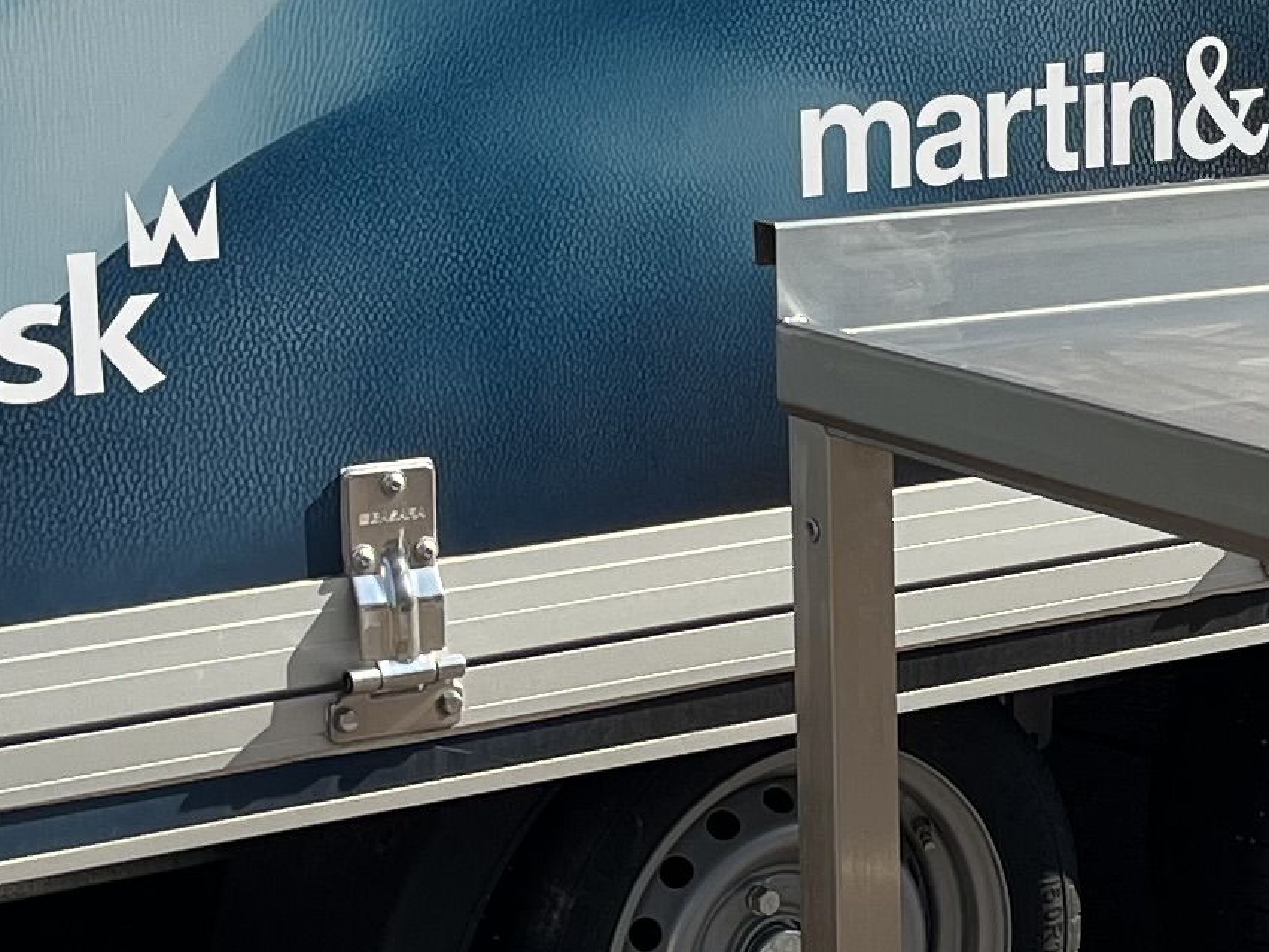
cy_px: 696
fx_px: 4509
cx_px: 1276
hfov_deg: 15.7
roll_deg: +0.1
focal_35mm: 123
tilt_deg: -13.8
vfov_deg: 12.0
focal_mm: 5.1
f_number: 1.6
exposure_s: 1/2571
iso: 50
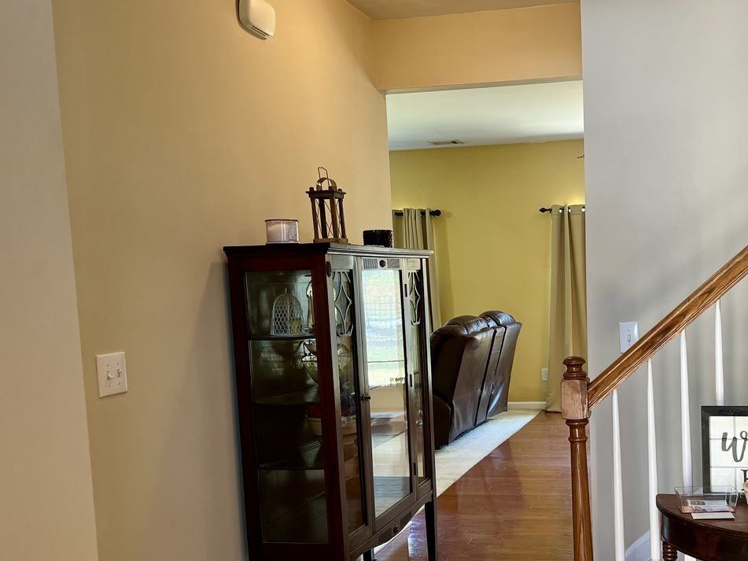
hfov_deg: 44.3
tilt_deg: -4.6
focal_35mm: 41
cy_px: 354
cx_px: 558
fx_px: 886
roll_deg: +2.2
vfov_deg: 34.9
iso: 80
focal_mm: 5.7
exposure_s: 1/60
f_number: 1.5
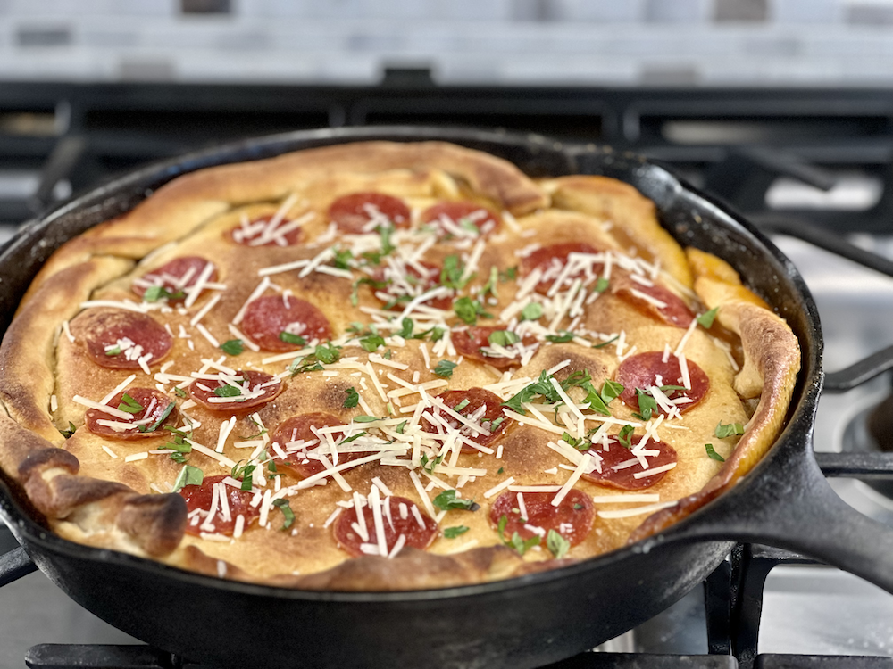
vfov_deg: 19.1
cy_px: 334
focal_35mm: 77
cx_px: 446
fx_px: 1986
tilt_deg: -31.4
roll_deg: +0.7
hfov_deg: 25.3
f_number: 2.8
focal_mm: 9
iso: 320
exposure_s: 1/30
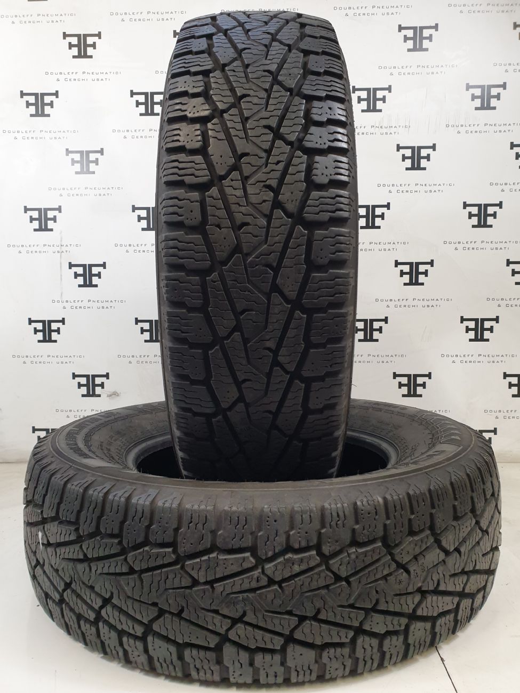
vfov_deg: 67.3
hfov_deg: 53.1
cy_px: 346
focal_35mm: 26
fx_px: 521
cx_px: 260
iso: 160
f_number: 2.4
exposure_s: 1/50
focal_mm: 4.3
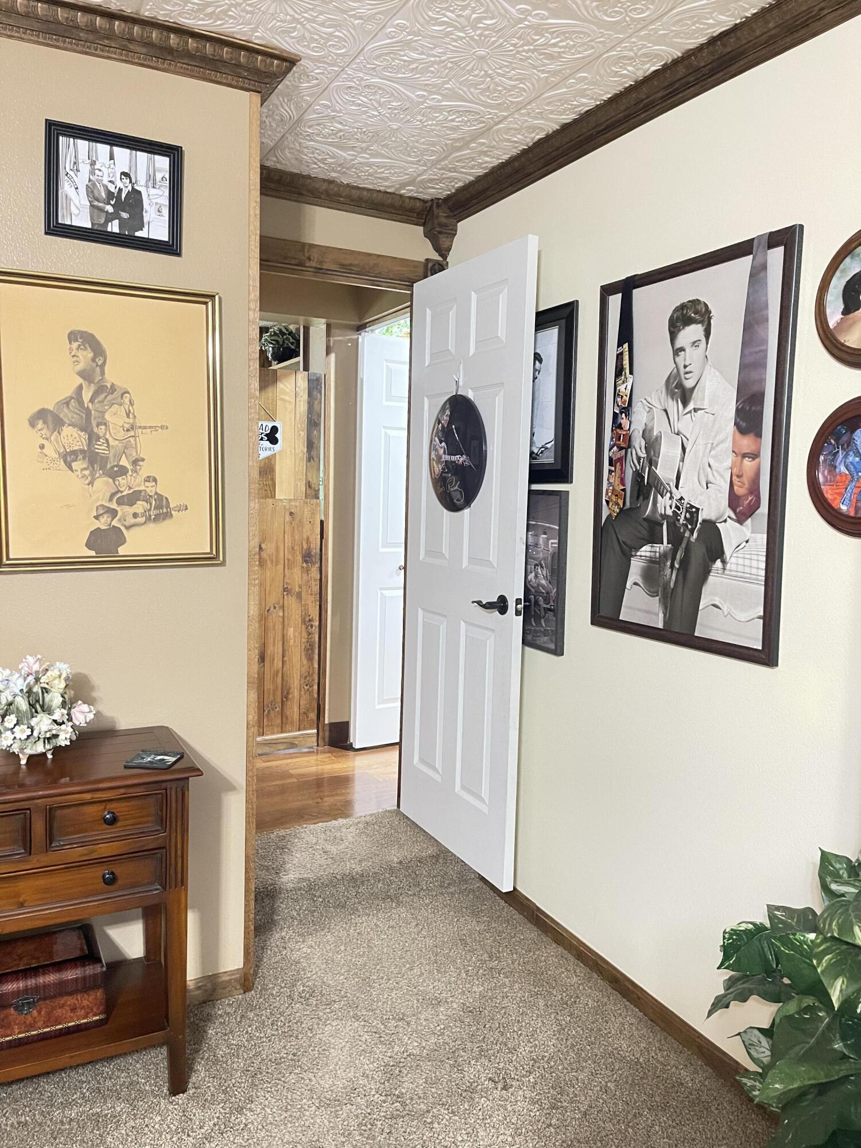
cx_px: 430
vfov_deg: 69.4
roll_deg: -1.1
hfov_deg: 54.9
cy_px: 574
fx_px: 829
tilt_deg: -4.8
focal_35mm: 25
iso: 1000
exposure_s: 1/30
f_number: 1.6
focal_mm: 5.1
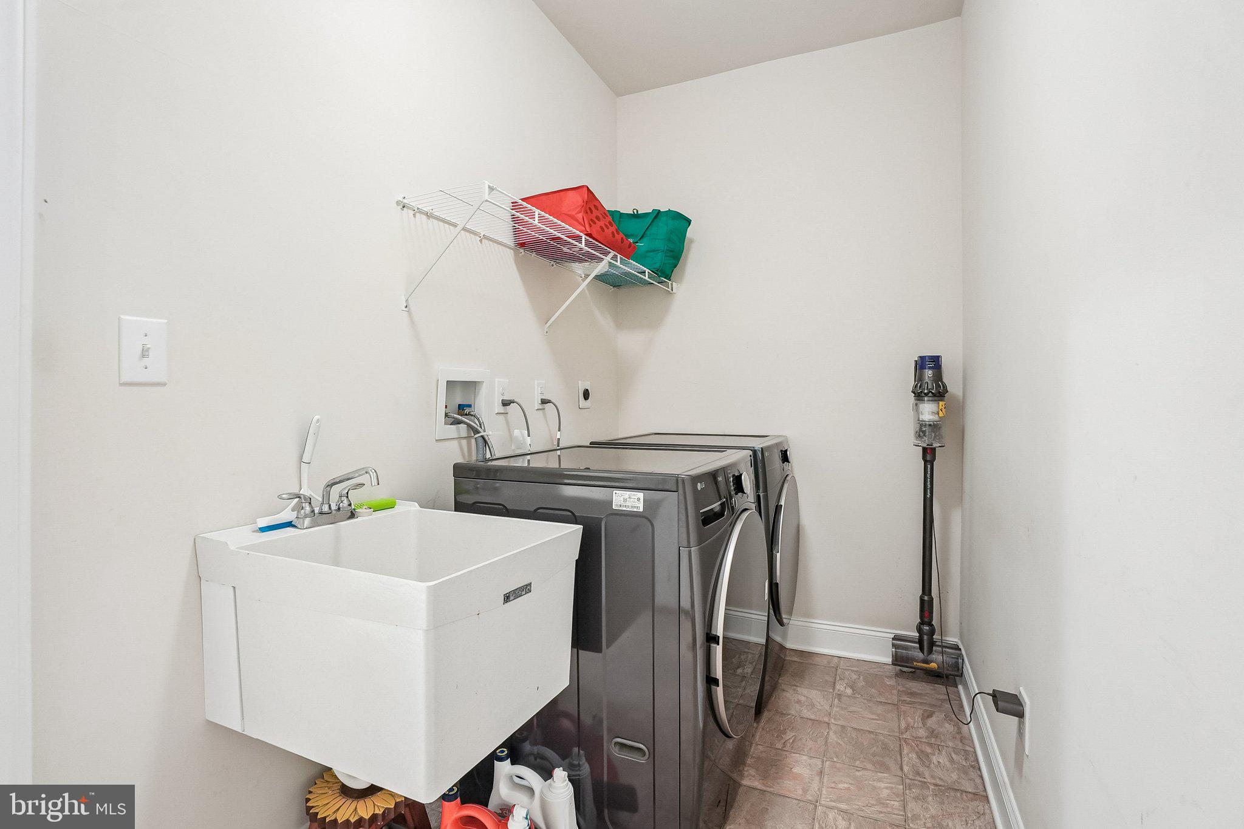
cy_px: 414
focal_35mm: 17
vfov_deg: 71.7
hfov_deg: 94.6
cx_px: 622
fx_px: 574
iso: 800
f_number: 8
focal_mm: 16.6
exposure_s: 1/1.25
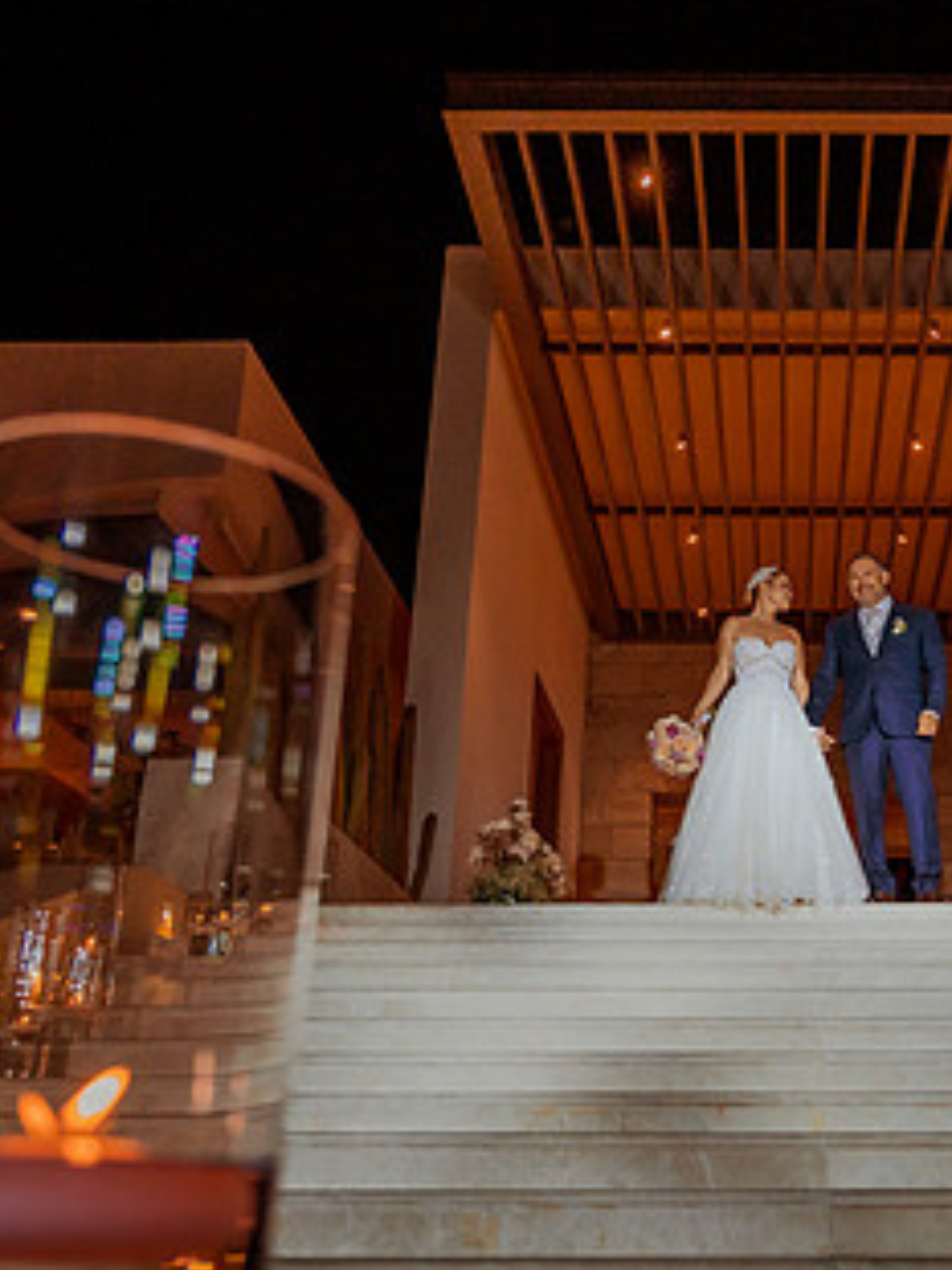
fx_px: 1578
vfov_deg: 43.9
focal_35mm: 43
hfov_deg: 32.3
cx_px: 817
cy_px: 662
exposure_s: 1/400
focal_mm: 24
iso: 1250
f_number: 4
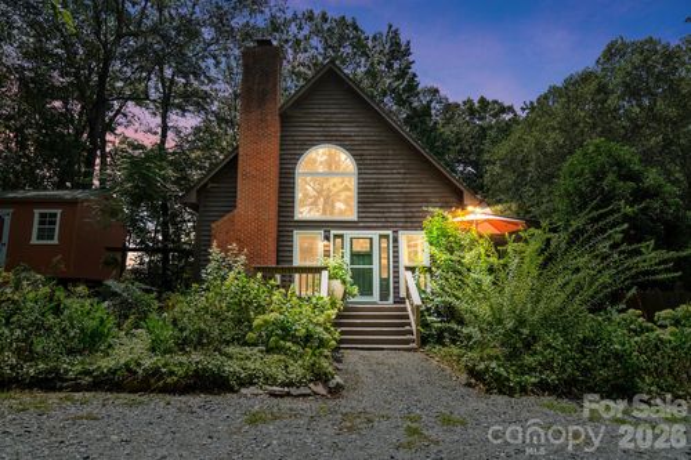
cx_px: 346
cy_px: 230
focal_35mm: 24
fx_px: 460
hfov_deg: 73.8
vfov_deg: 53.1
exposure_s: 1/250
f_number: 4.5
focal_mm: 16
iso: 100
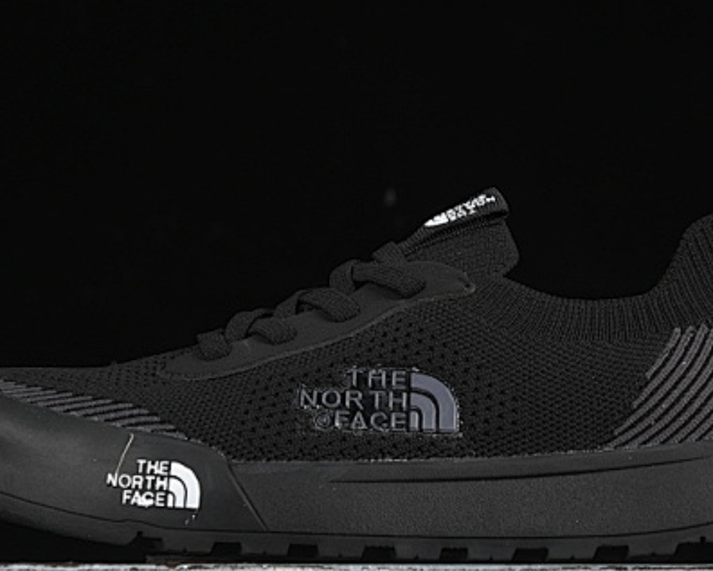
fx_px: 2997
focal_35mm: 142
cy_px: 262
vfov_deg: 10.9
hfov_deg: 13.6
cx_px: 382
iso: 160
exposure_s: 1/50
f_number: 6.3
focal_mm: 50
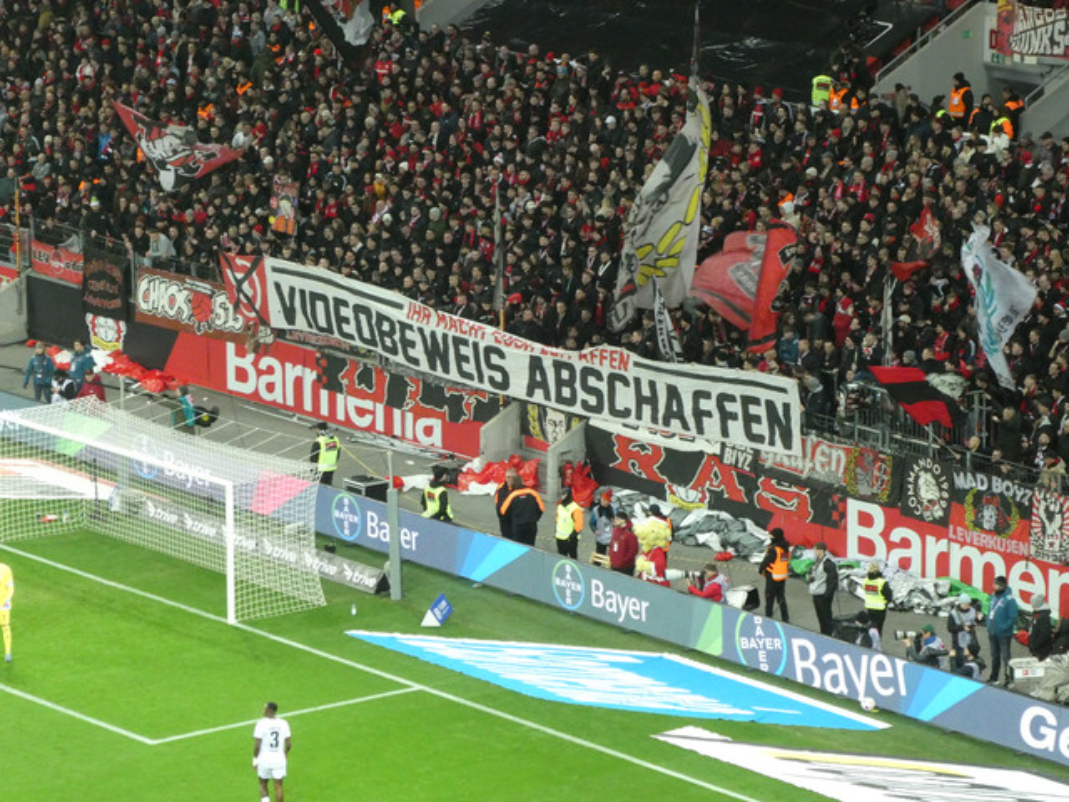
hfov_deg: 12.3
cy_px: 401
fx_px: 4941
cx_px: 534
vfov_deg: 9.3
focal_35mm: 160
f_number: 5.5
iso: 800
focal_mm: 28.7
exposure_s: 1/80
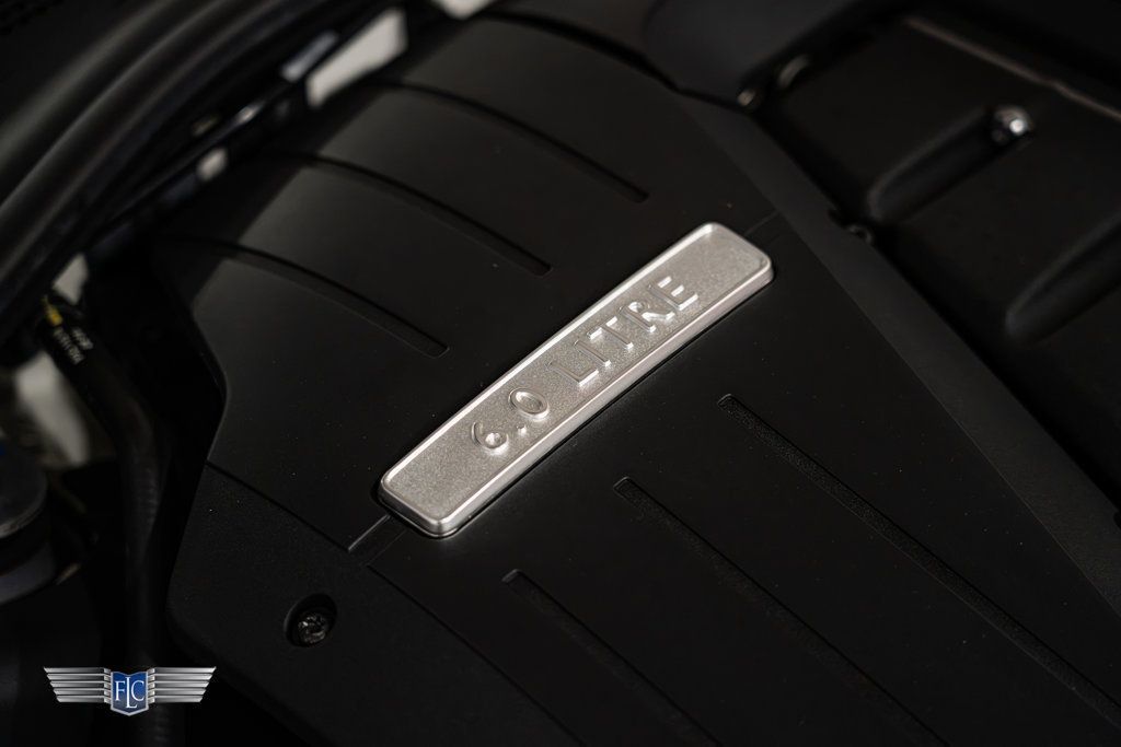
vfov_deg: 16.9
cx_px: 560
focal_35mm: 81
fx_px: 2522
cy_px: 374
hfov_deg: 25.1
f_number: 4
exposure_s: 1/60
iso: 1000
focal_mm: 81
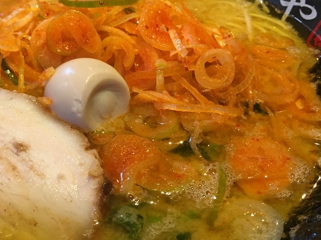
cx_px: 81
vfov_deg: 27.5
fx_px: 491
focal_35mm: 53
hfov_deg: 35.4
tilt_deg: -42.7
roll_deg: +1.9
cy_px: 116
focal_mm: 4.15
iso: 125
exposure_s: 1/30
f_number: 2.2
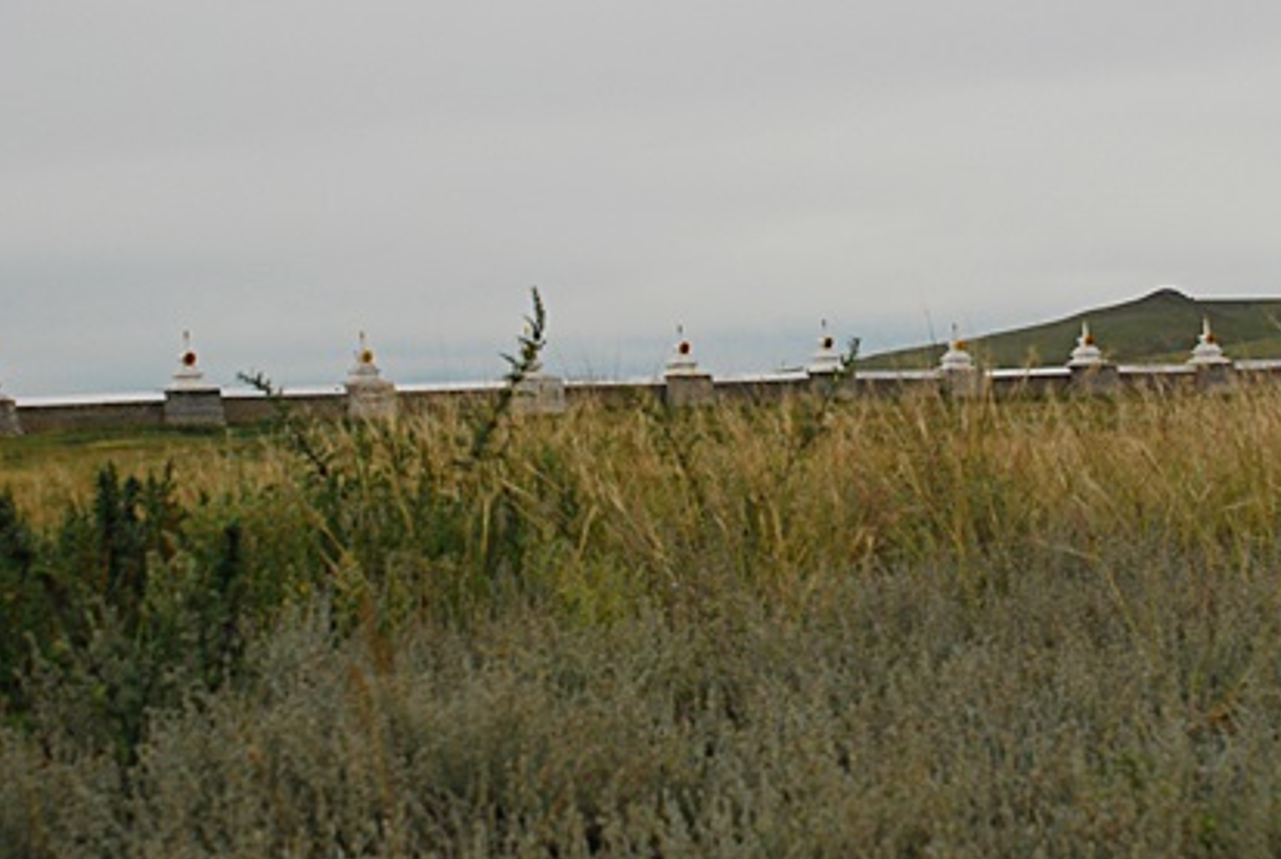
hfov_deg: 22.5
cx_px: 816
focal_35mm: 90
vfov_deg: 15.2
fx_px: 3207
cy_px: 273
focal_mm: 31
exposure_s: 1/2000
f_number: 6.3
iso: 400
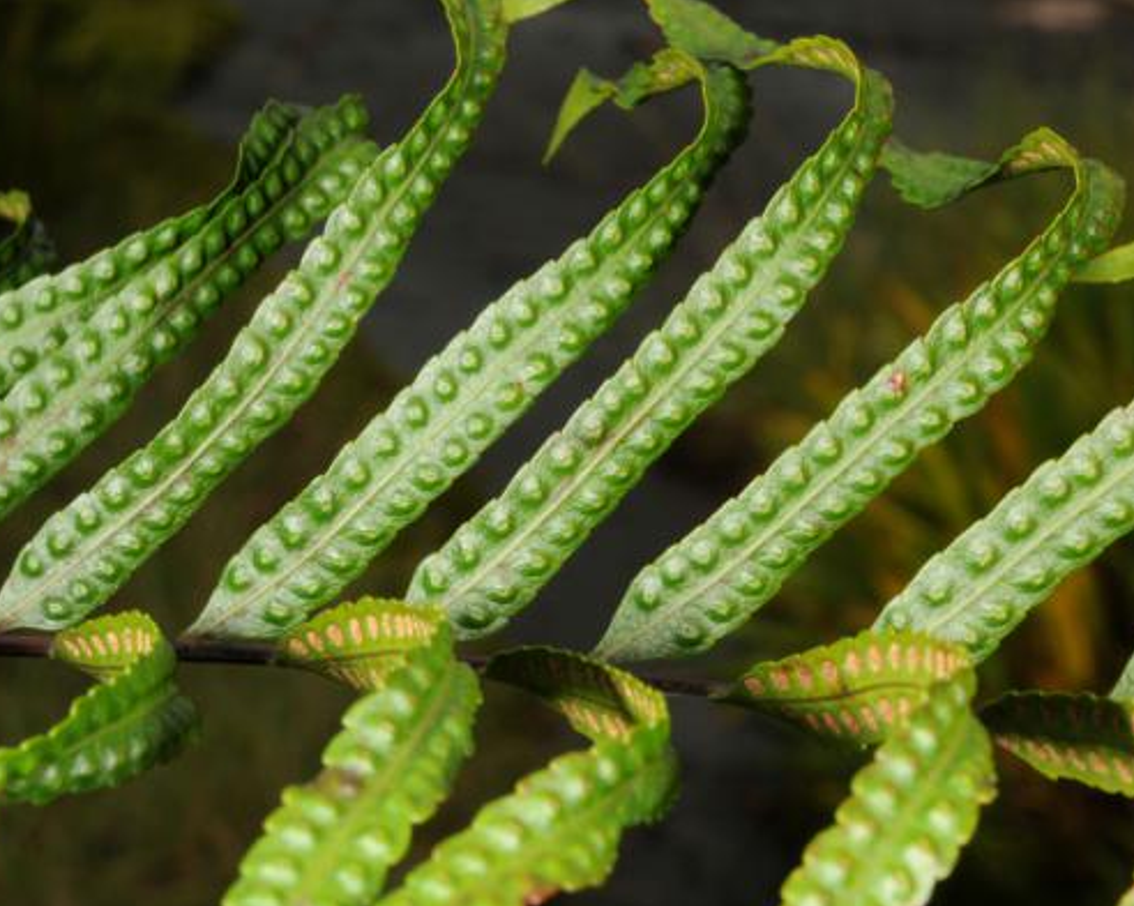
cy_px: 455
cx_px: 588
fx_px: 3455
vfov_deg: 14.9
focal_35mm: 103
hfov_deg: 18.6
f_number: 25
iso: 200
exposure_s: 1/60
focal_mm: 60
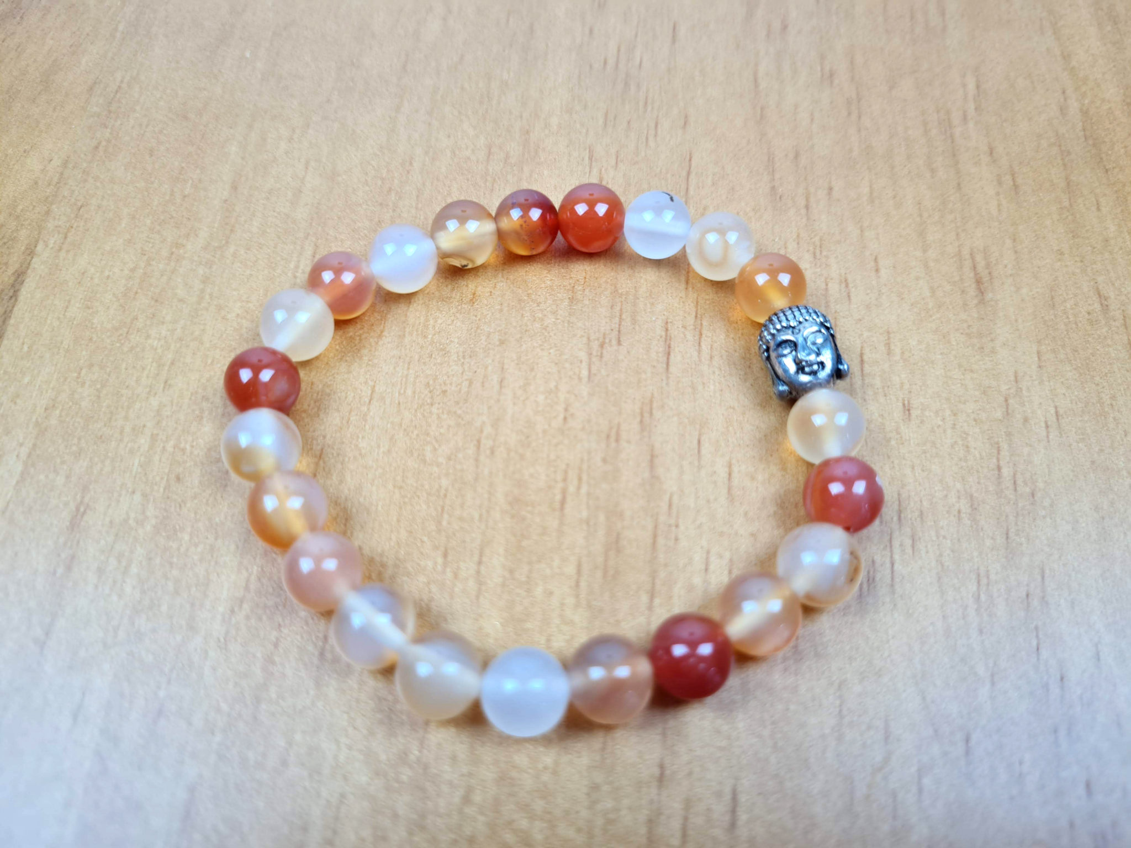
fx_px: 849
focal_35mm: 26
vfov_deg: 53.1
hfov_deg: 67.3
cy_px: 424
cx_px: 566
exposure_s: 1/120
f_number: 1.8
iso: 64
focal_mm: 5.4
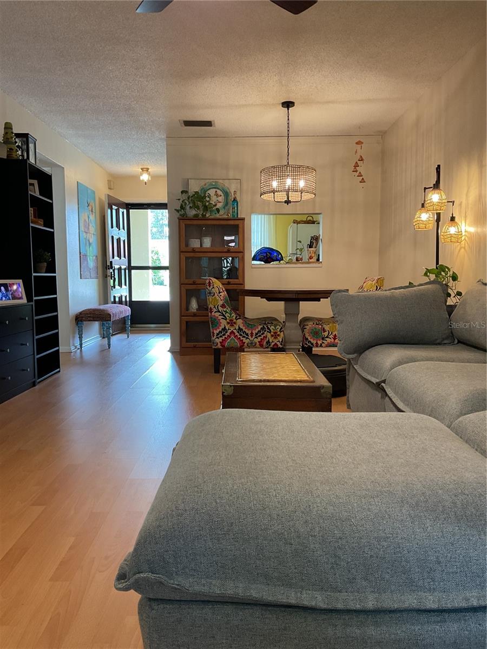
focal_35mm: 29
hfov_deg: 48.2
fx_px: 544
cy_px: 324
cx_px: 244
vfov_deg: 61.7
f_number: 1.8
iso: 100
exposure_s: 1/60
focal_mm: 3
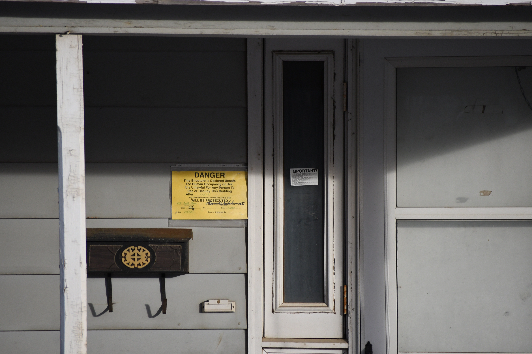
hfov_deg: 4.6
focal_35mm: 450
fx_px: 6649
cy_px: 177
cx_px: 266
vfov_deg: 3.1
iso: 800
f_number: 6.3
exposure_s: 1/2000
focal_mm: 300
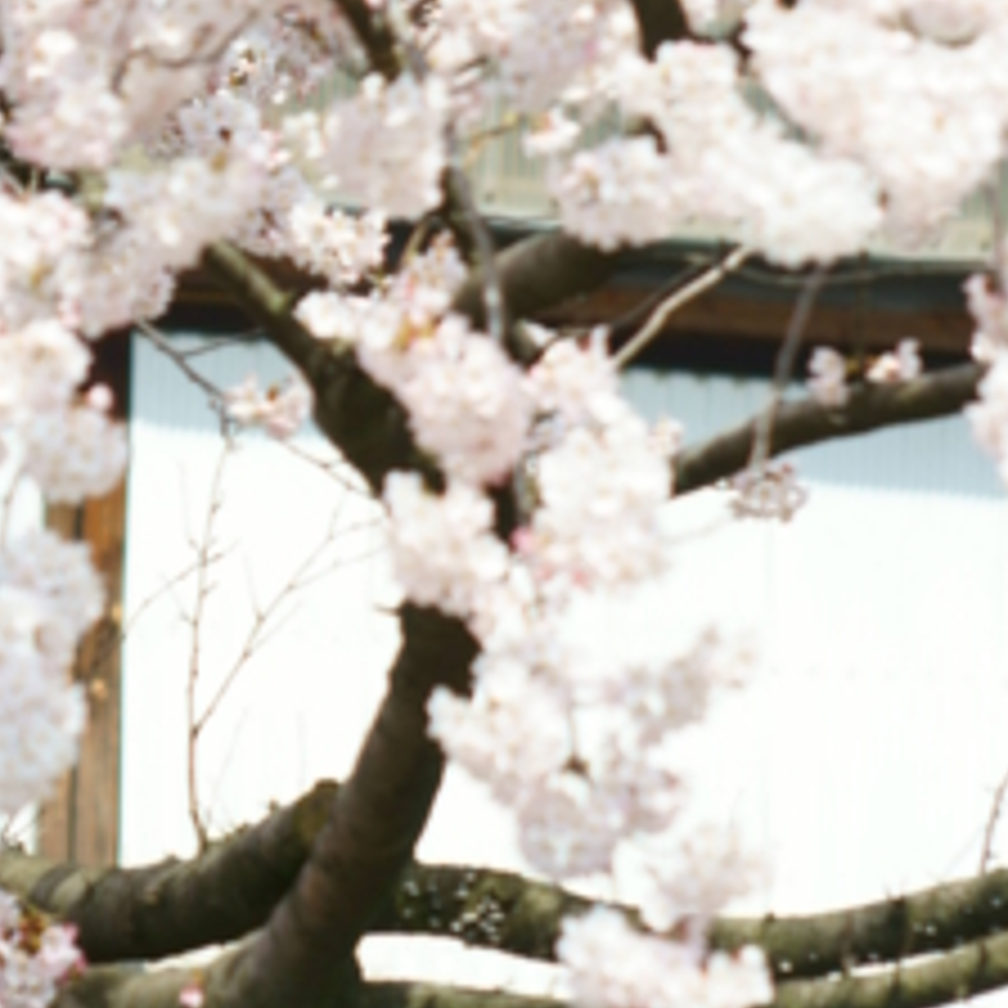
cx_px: 522
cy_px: 626
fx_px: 23358
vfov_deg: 2.5
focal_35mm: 709
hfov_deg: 2.5
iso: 125
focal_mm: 233
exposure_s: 1/250
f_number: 6.3
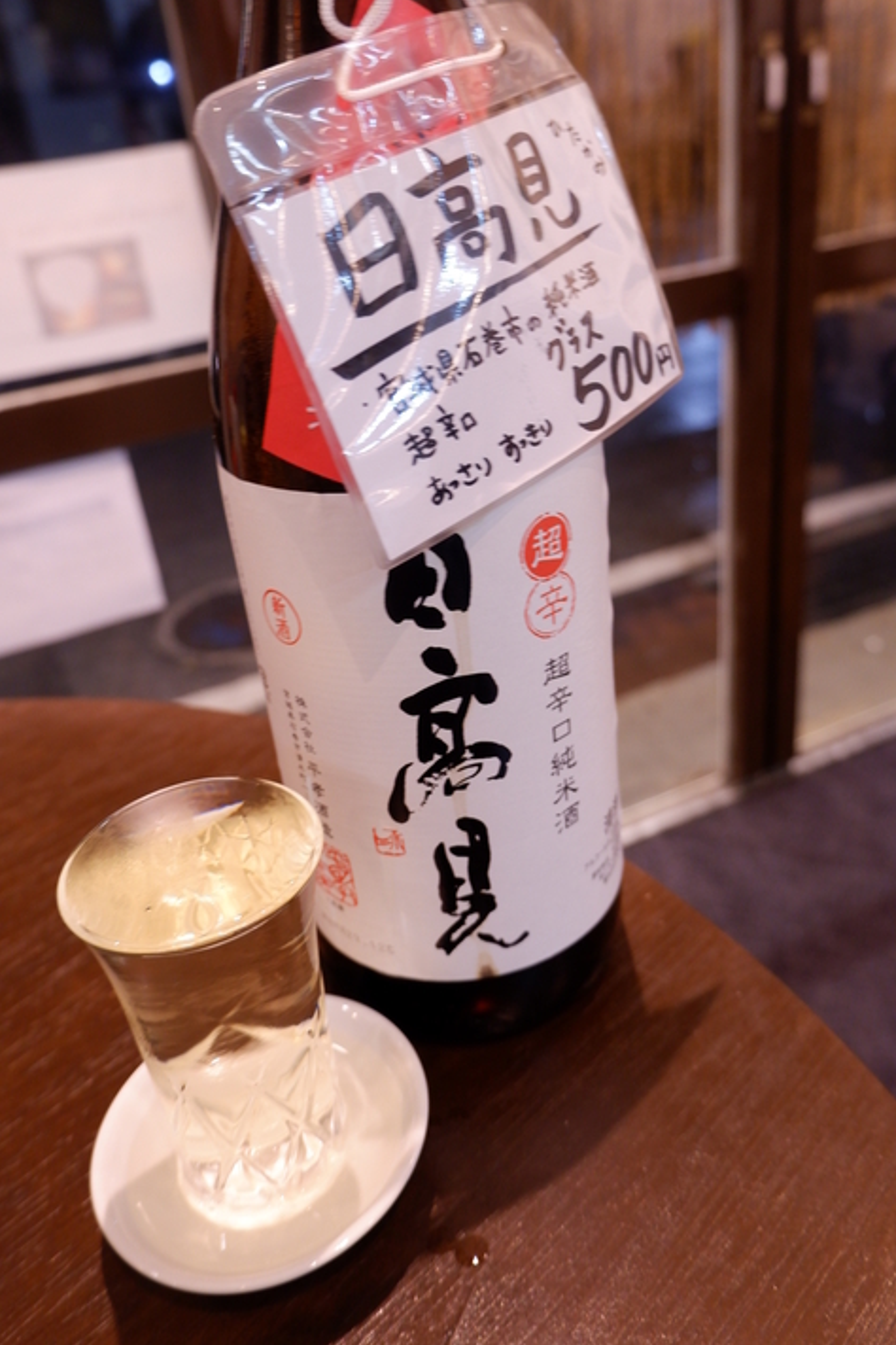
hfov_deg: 47.9
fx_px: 1008
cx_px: 477
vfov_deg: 67.2
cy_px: 600
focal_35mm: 27
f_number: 3.6
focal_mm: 16.6
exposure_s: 1/18
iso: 800
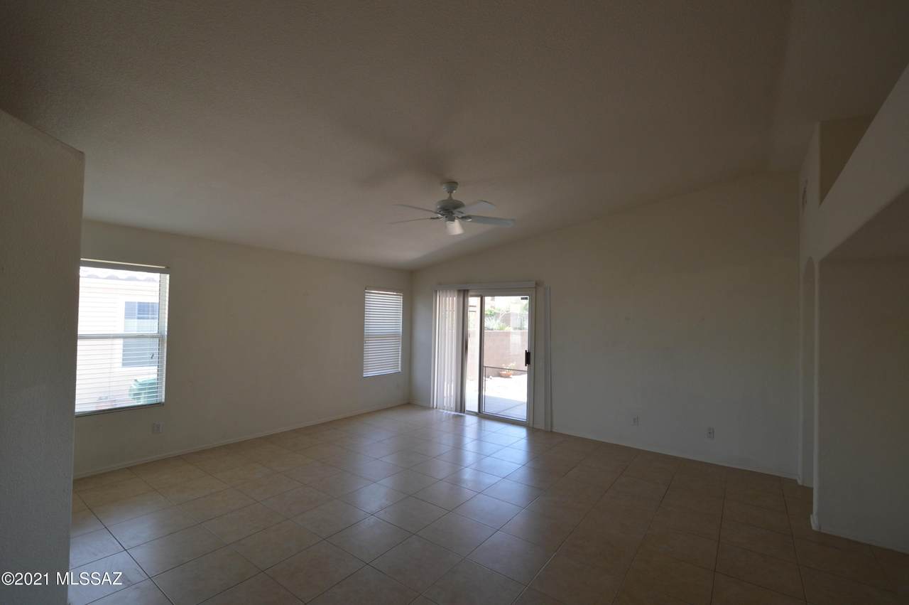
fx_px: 378
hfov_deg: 100.4
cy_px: 302
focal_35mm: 15
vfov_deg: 77.2
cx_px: 454
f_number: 5
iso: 400
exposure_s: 1/100
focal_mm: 10
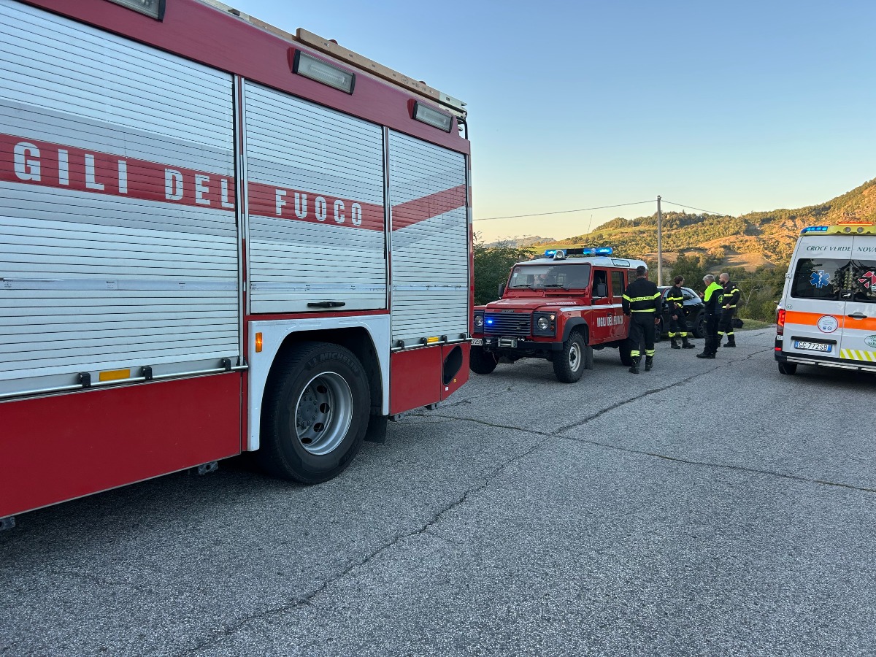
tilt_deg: -4.3
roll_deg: -1.3
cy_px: 328
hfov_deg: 67.3
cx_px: 438
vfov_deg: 53.1
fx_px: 658
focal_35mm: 26
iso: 50
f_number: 1.5
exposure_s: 1/383
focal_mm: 5.7
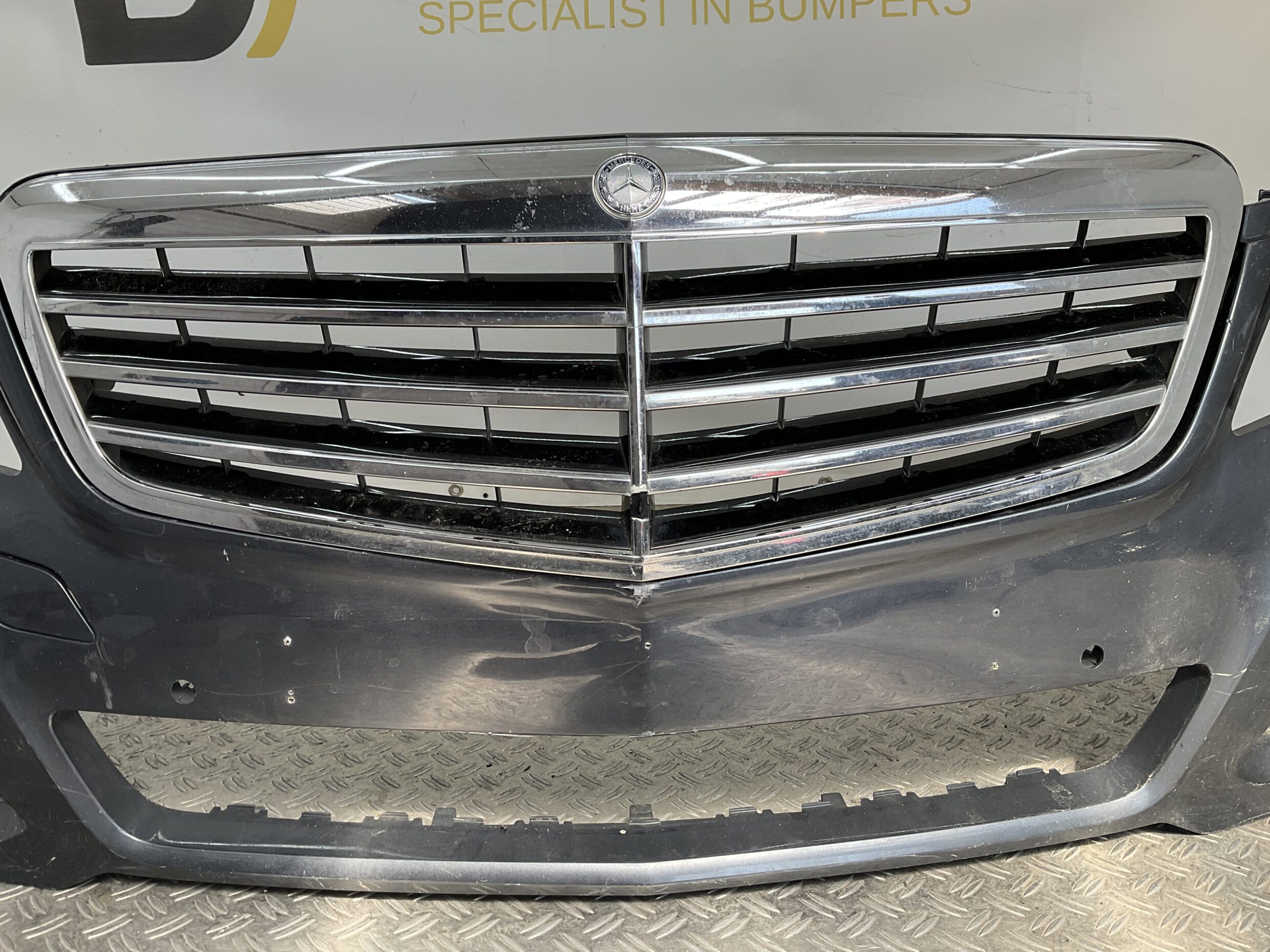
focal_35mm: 30
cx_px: 623
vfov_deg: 46.8
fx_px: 1101
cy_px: 481
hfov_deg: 60.0
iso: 16
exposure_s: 1/223
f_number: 1.8
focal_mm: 3
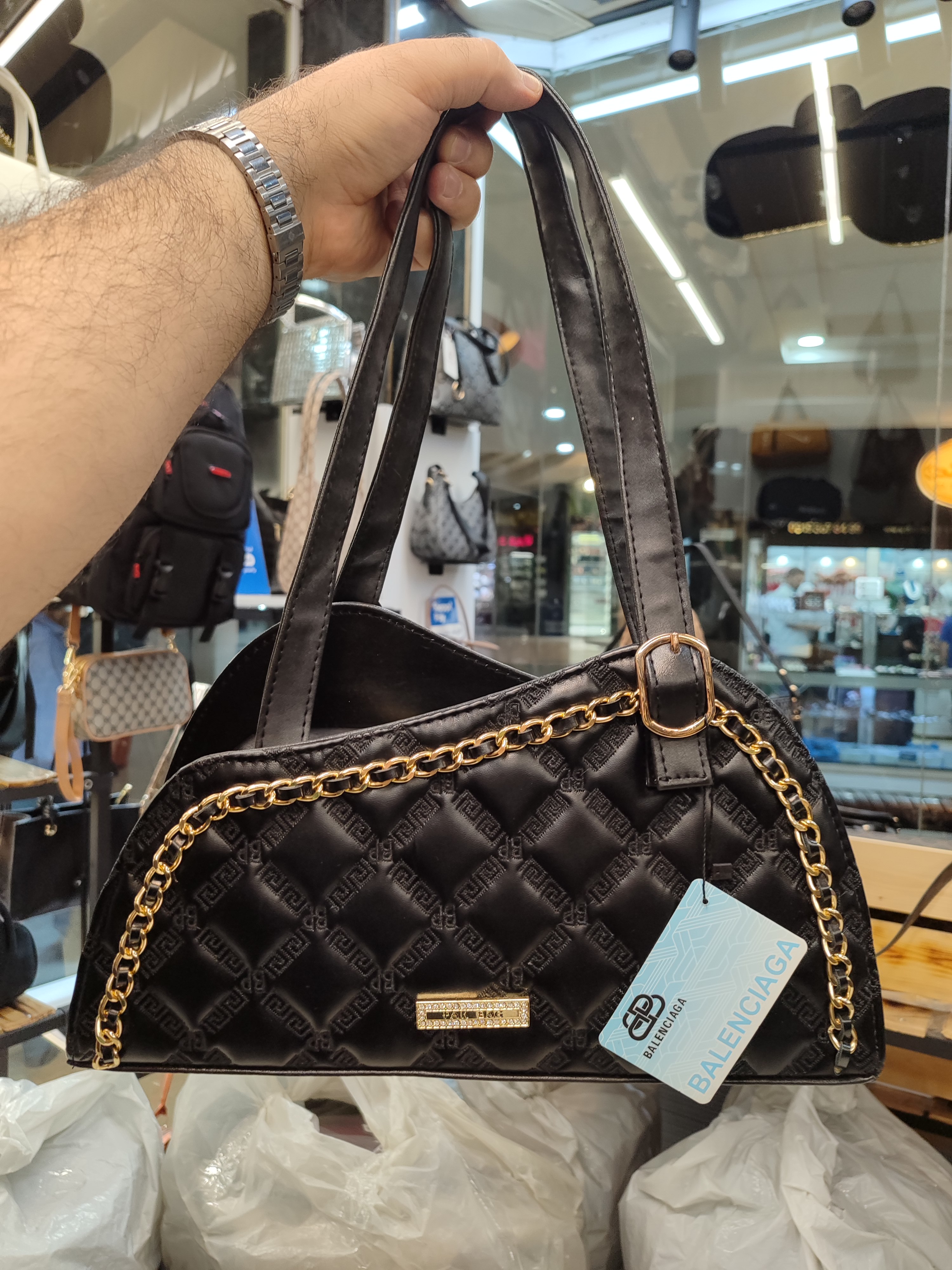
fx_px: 917
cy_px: 635
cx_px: 476
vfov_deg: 69.4
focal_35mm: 25
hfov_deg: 54.9
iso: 53
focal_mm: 5.95
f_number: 1.89
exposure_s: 1/50
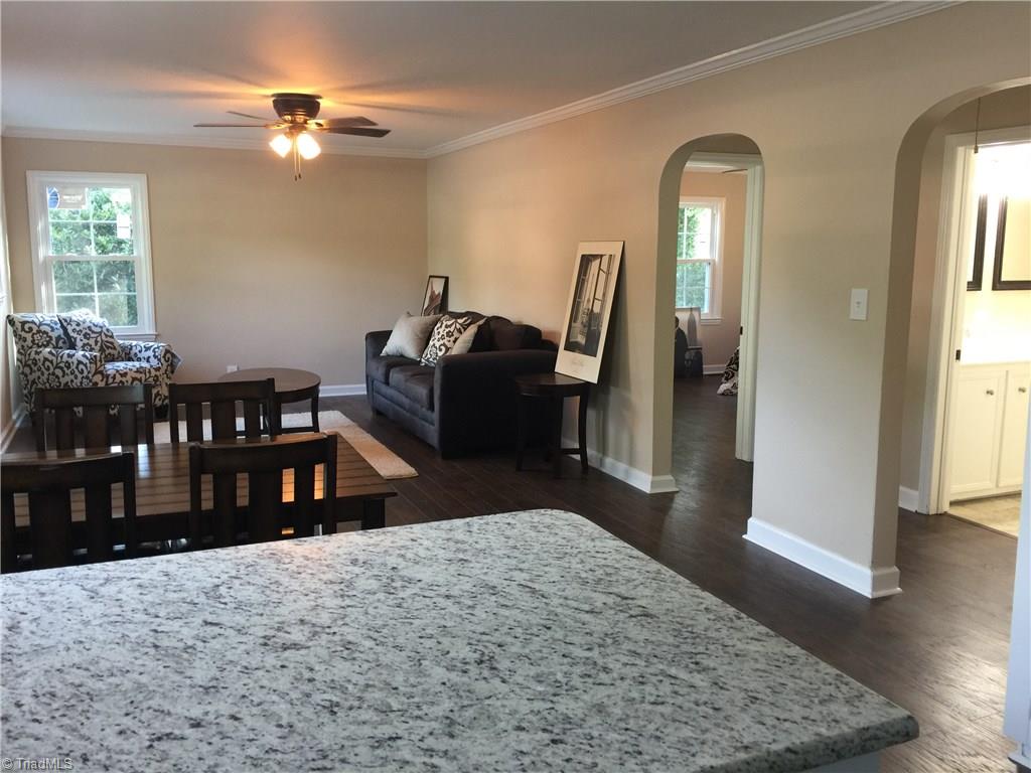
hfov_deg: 61.7
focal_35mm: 29
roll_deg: -2.0
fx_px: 864
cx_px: 516
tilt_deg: -8.2
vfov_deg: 48.2
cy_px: 386
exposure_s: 1/15
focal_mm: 4.15
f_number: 2.2
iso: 64
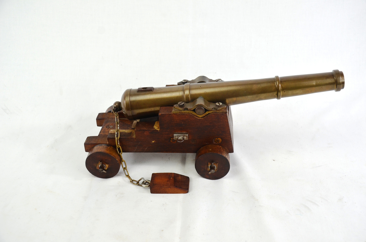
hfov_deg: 46.5
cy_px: 121
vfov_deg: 31.8
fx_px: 426
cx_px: 183
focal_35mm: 42
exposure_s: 1/125
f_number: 5.6
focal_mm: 28
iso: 250
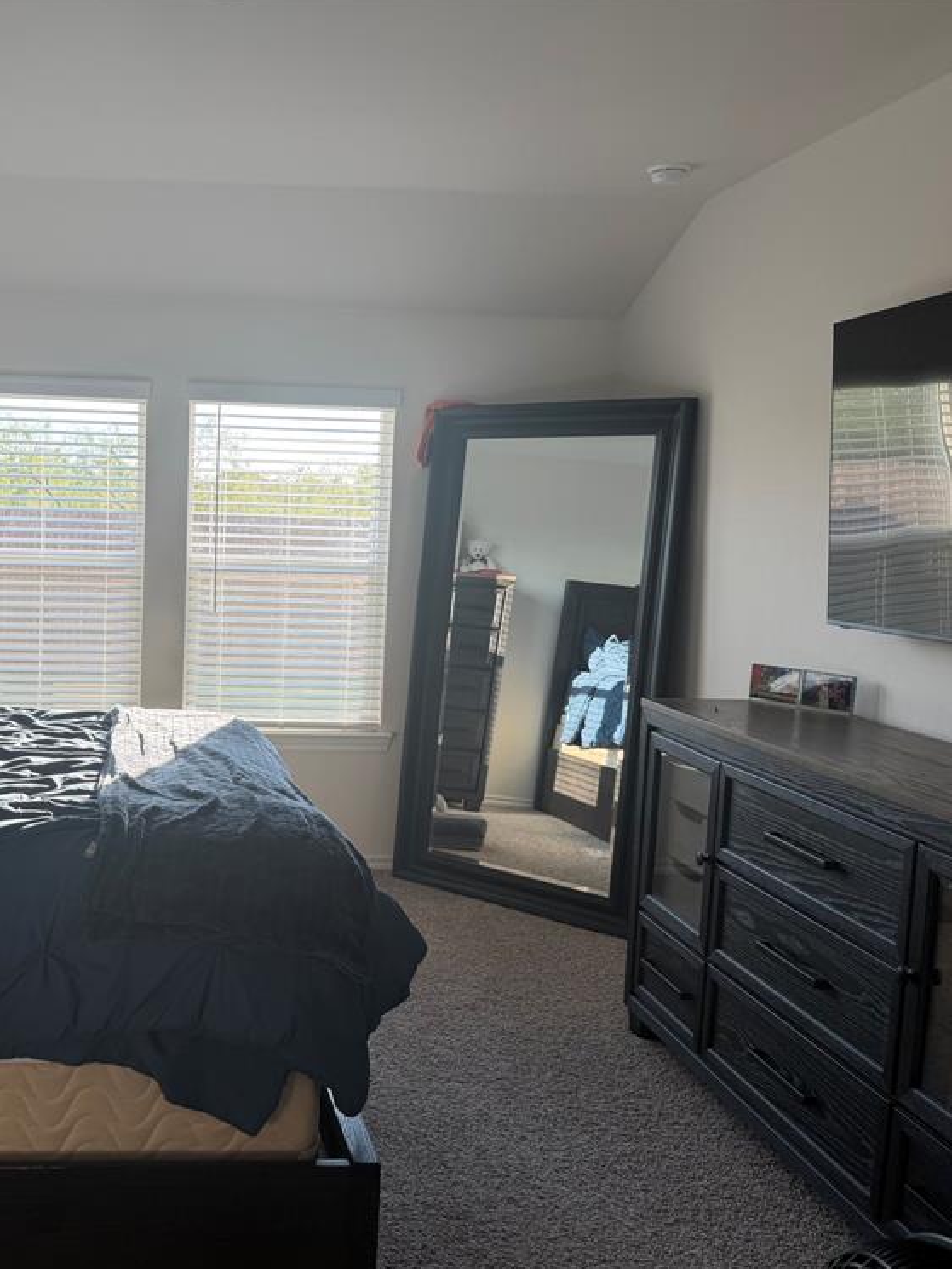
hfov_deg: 41.1
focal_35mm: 33
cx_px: 189
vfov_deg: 55.3
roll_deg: -1.7
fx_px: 1210
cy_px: 647
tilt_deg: -6.6
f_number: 1.78
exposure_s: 1/210
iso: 80
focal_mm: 6.76
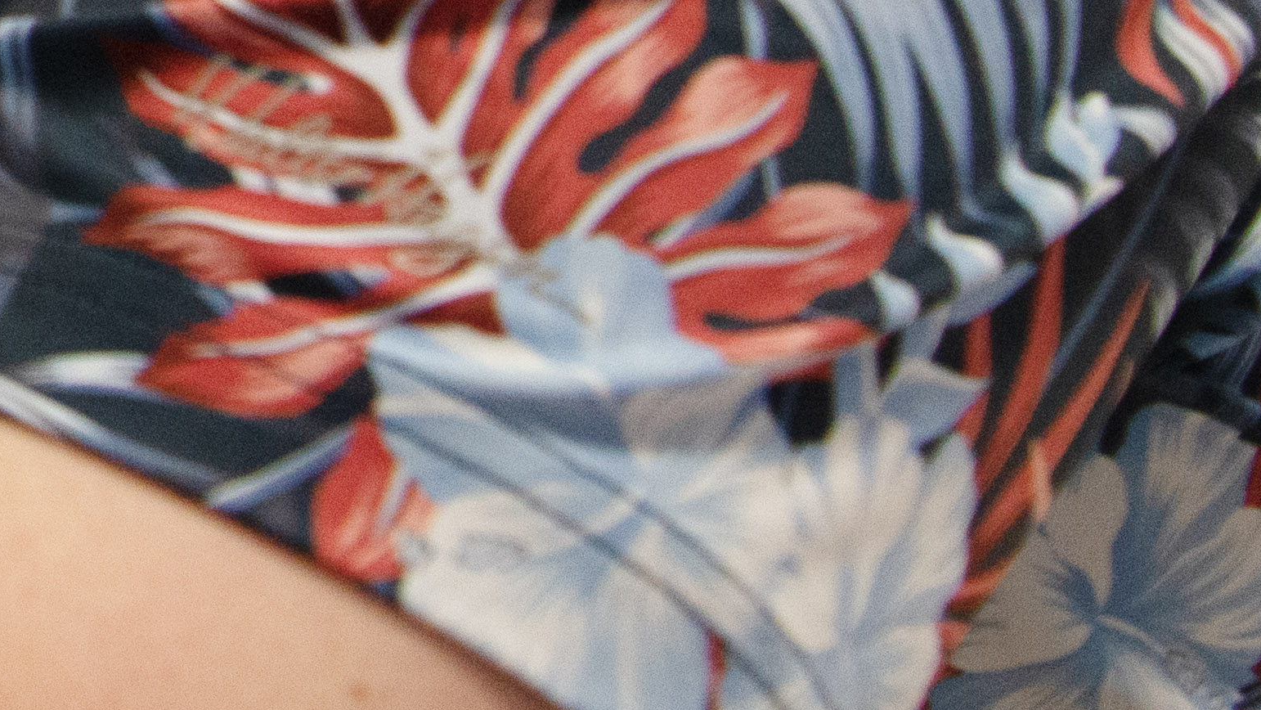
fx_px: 5351
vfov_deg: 7.2
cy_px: -963
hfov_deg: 12.0
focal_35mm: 160
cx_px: -1261
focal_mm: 32
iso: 1000
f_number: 5.6
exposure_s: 1/100
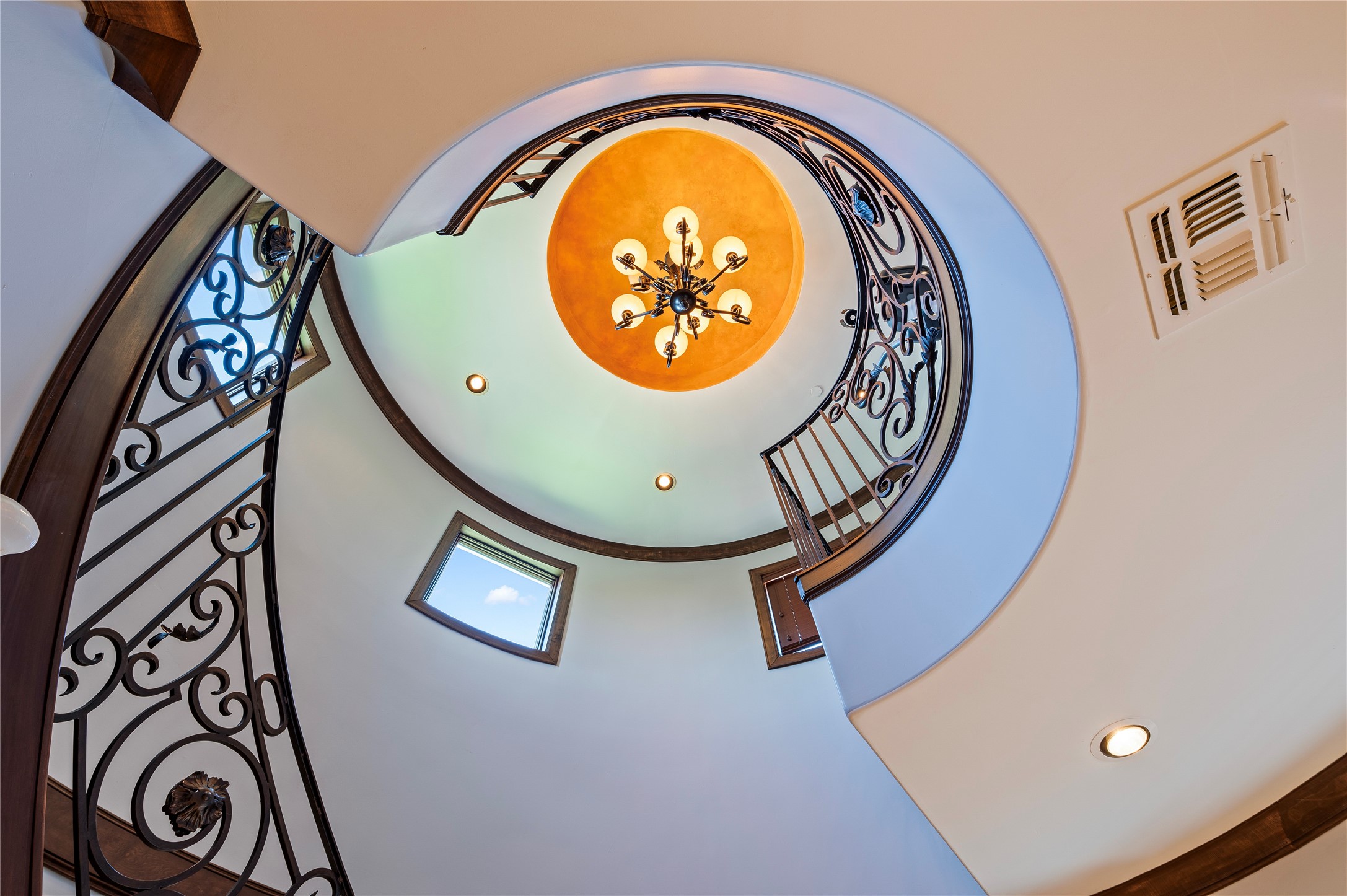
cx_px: 674
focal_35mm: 16
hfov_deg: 96.8
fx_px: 598
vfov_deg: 73.7
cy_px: 448
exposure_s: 1/2.5
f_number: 6.3
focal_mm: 16
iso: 125
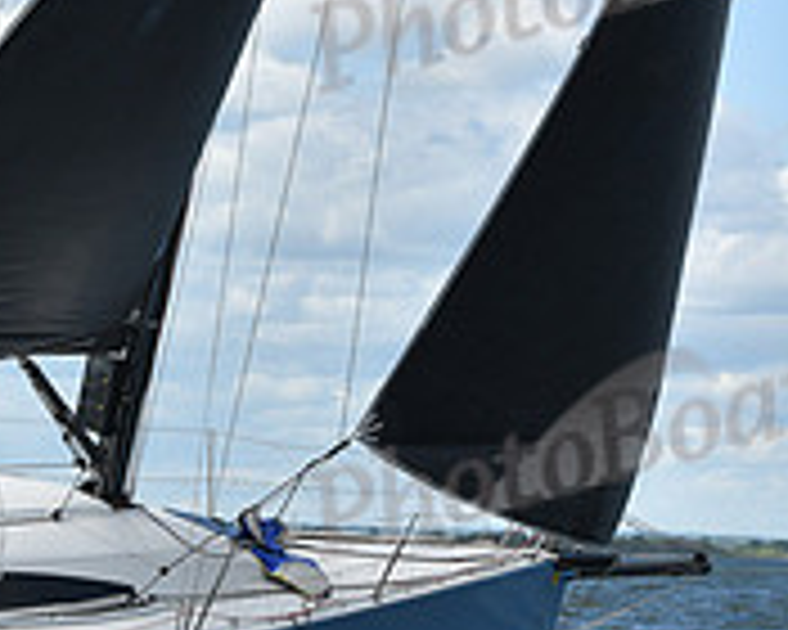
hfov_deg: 7.6
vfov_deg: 6.1
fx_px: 5947
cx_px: 81
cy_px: 272
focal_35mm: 255
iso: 320
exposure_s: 1/1000
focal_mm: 82
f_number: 9
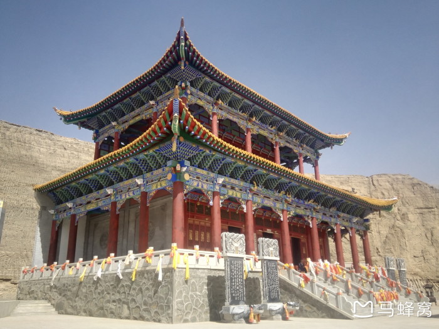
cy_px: 164
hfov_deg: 61.7
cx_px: 220
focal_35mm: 29
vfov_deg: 48.2
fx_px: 368
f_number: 2
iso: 100
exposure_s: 1/1429
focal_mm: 3.8
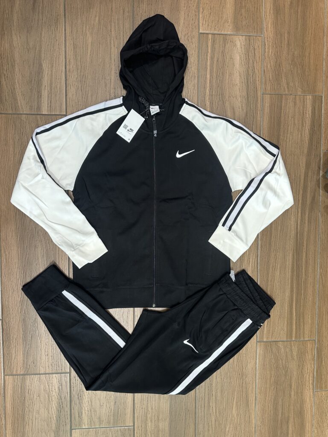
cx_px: 164
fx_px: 303
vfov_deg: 71.6
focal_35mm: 24
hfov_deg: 56.8
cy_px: 218
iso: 125
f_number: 1.78
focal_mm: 6.86
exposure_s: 1/50
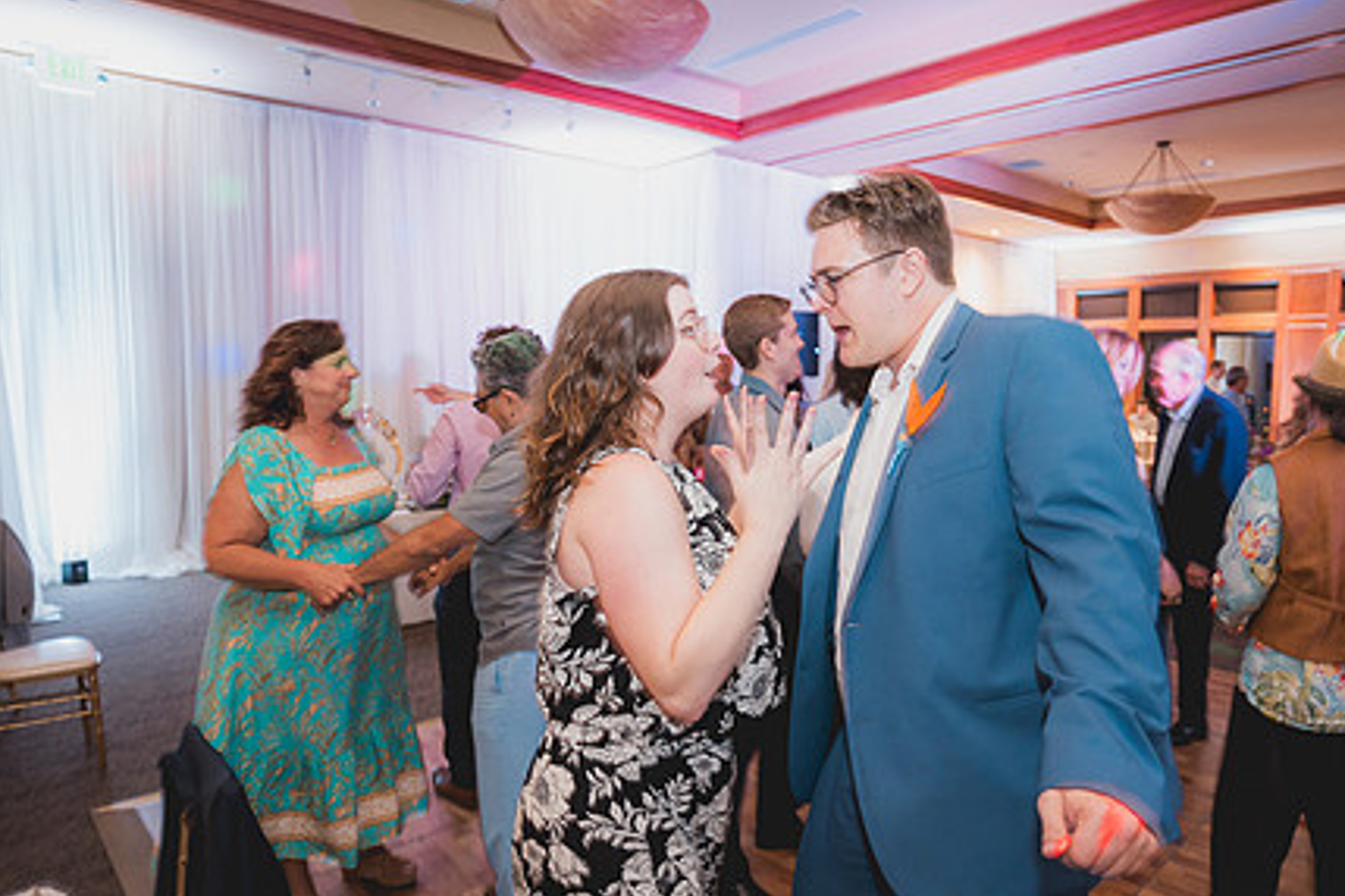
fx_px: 859
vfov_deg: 55.1
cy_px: 471
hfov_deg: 75.9
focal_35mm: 23
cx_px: 743
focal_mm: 17
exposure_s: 1/13
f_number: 2.8
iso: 1000
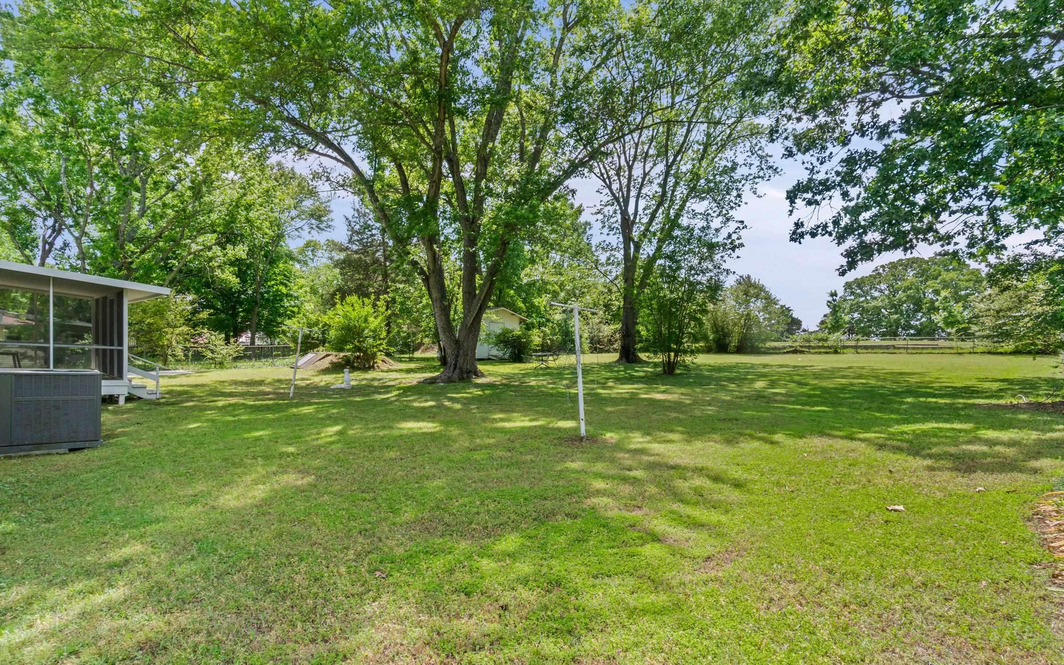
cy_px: 355
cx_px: 542
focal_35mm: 16
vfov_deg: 71.2
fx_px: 464
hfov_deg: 97.8
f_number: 9
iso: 250
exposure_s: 1/250
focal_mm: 10
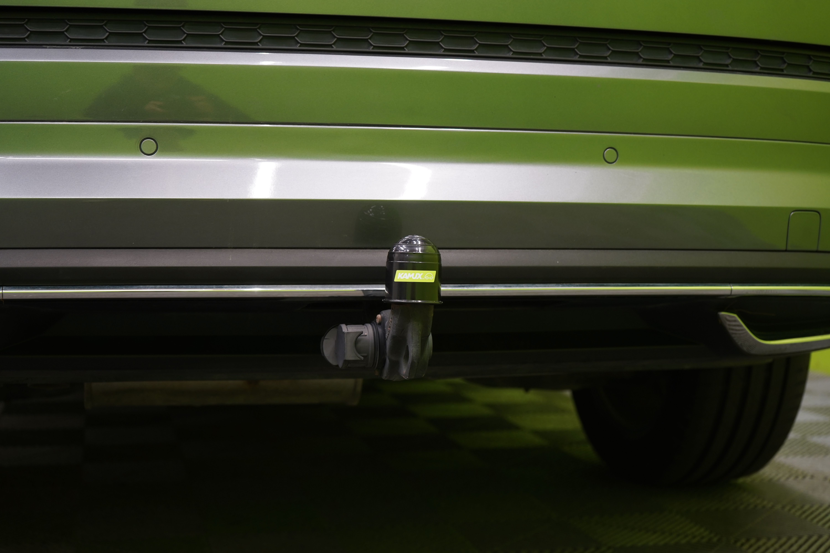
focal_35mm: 53
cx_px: 415
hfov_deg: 37.5
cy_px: 276
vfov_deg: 25.5
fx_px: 1222
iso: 640
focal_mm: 53
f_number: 5
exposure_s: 1/30
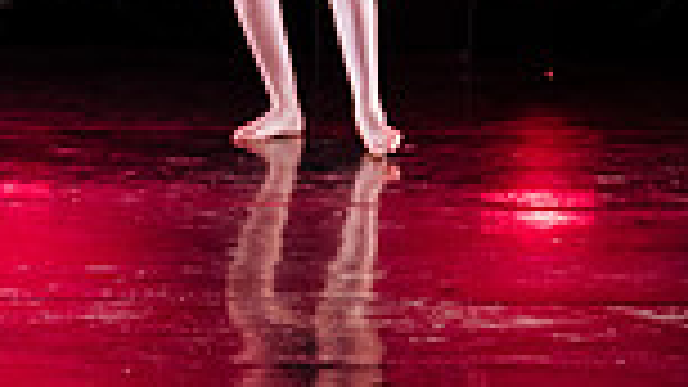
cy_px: -480
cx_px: -137
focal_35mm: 461
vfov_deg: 2.6
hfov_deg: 4.7
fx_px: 8409
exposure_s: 1/500
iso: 1250
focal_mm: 107
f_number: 2.8
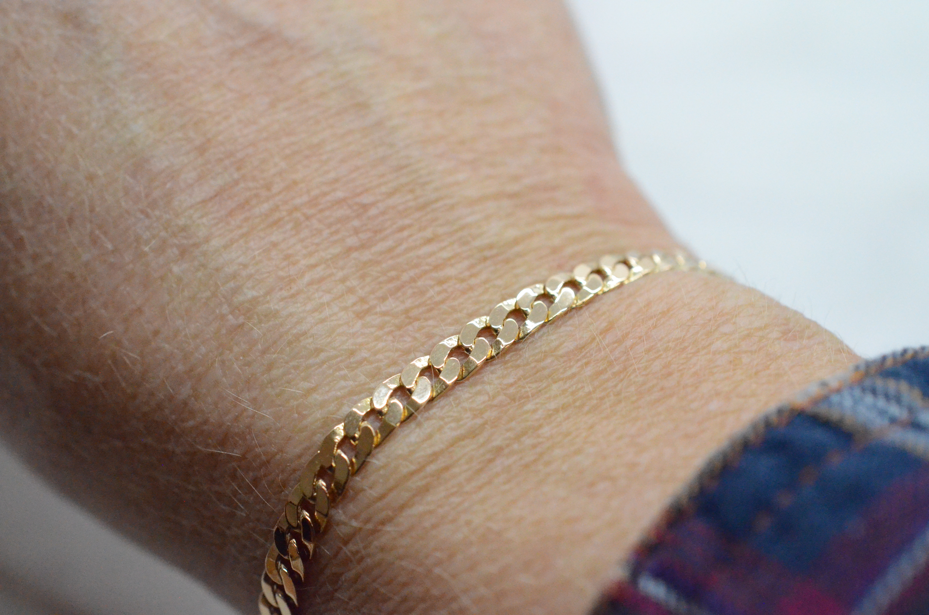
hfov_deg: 33.5
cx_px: 464
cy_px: 308
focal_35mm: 60
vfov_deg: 22.5
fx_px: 1545
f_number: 5.6
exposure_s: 1/3200
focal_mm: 40
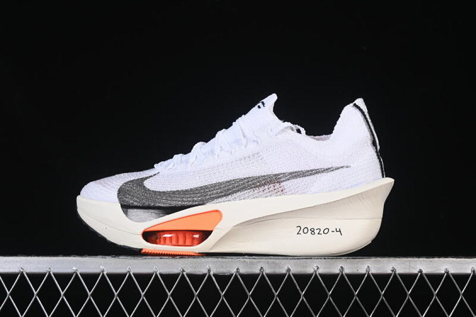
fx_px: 992
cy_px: 158
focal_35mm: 75
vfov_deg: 18.2
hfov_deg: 27.0
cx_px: 238
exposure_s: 1/100
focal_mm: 50
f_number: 8
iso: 160
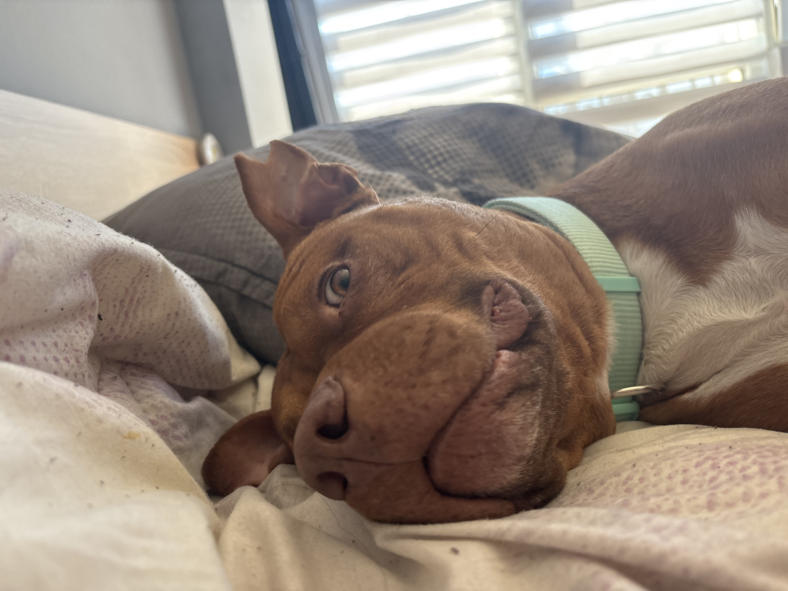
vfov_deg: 53.1
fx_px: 592
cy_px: 296
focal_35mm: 26
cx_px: 394
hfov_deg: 67.3
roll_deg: +10.3
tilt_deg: -9.5
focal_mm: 5.96
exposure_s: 1/121
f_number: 1.6
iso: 125
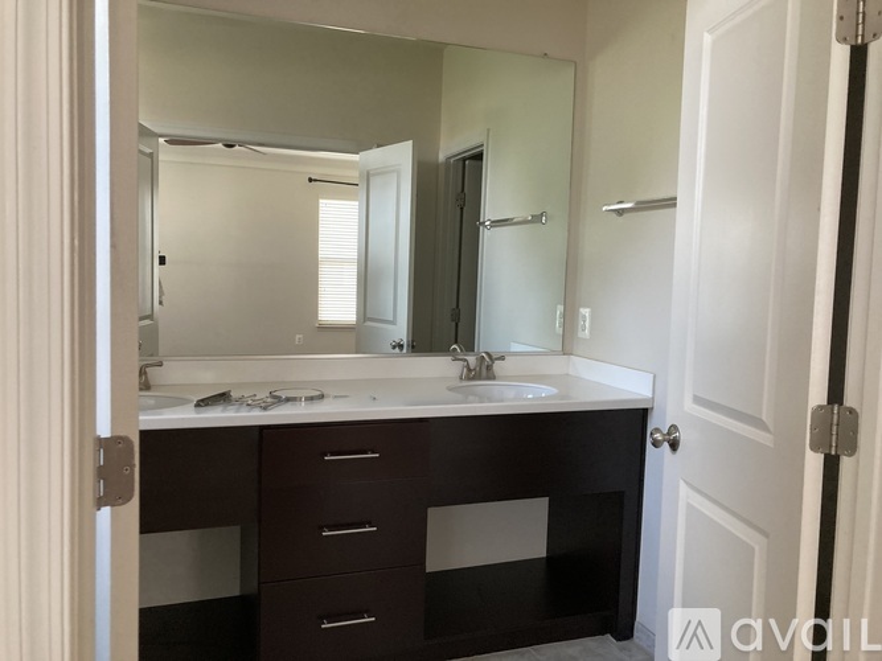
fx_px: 713
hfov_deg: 63.5
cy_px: 330
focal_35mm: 28
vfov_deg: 49.7
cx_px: 441
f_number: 1.8
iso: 200
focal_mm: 3.99
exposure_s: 1/60
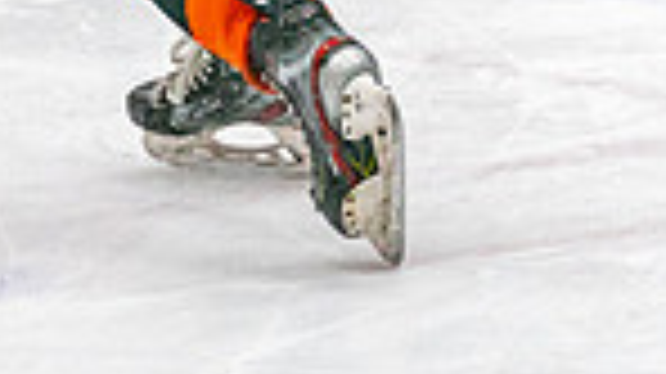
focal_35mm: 518
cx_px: 256
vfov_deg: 2.3
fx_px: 9141
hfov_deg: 4.2
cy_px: -402
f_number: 2.8
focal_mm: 114
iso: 3200
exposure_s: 1/1250
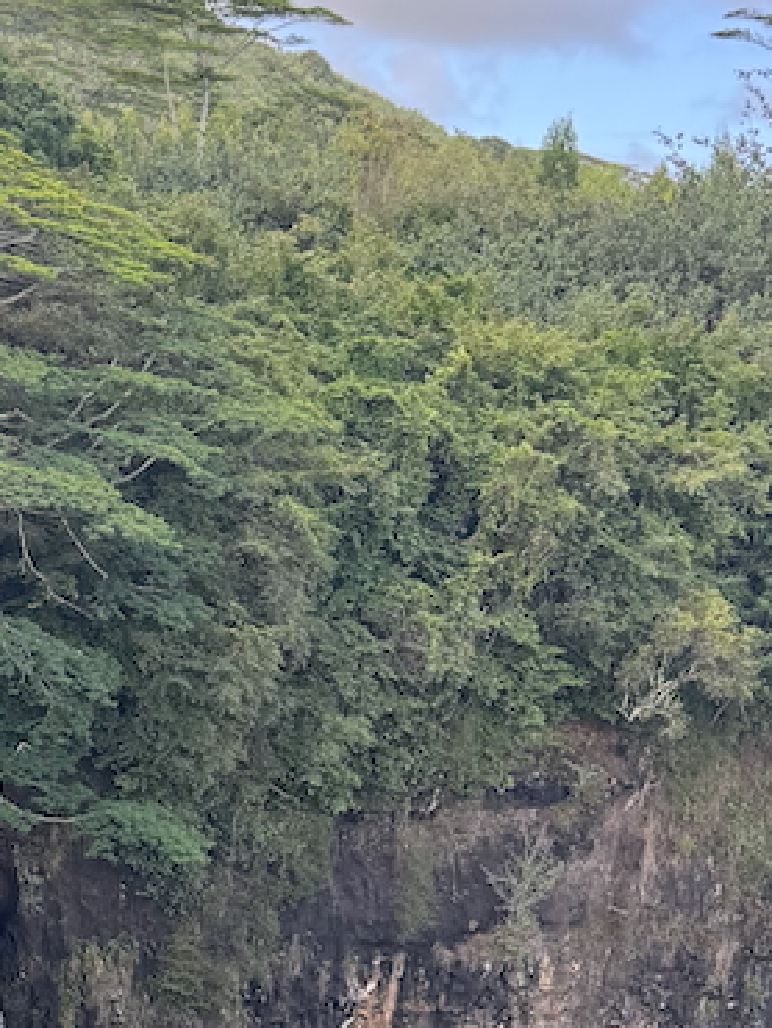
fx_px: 2465
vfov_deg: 22.5
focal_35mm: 83
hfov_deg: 17.7
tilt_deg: -14.2
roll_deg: -8.9
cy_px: 1064
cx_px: 250
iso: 80
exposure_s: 1/510
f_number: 1.78
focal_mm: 6.76
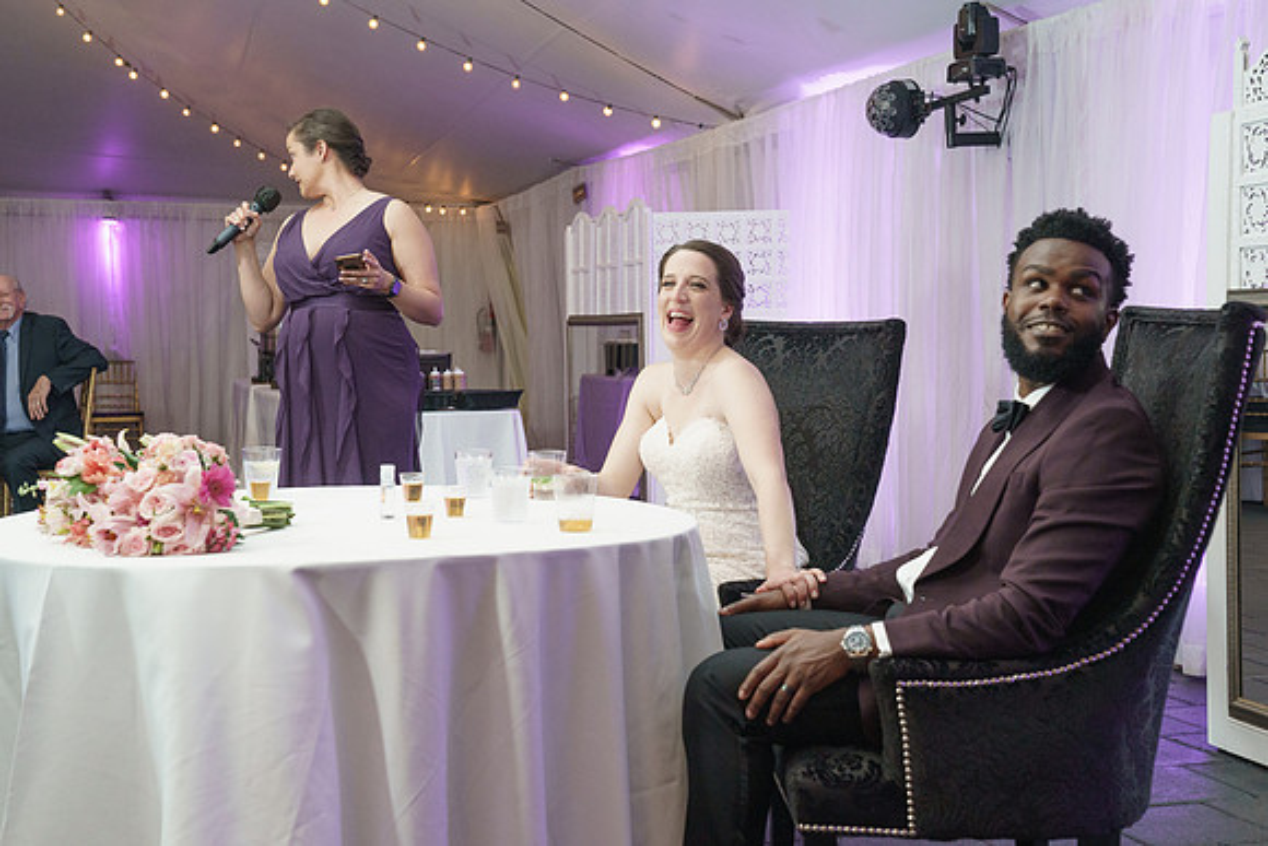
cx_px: 644
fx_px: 1862
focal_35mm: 53
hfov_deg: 37.6
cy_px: 423
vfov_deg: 25.6
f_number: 5.6
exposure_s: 1/100
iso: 2000
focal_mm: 52
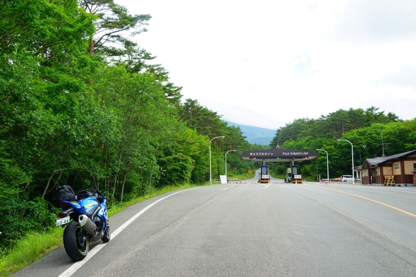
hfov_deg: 61.9
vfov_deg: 43.6
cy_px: 138
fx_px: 347
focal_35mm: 30
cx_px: 208
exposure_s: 1/90
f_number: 6.7
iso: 100
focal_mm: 30
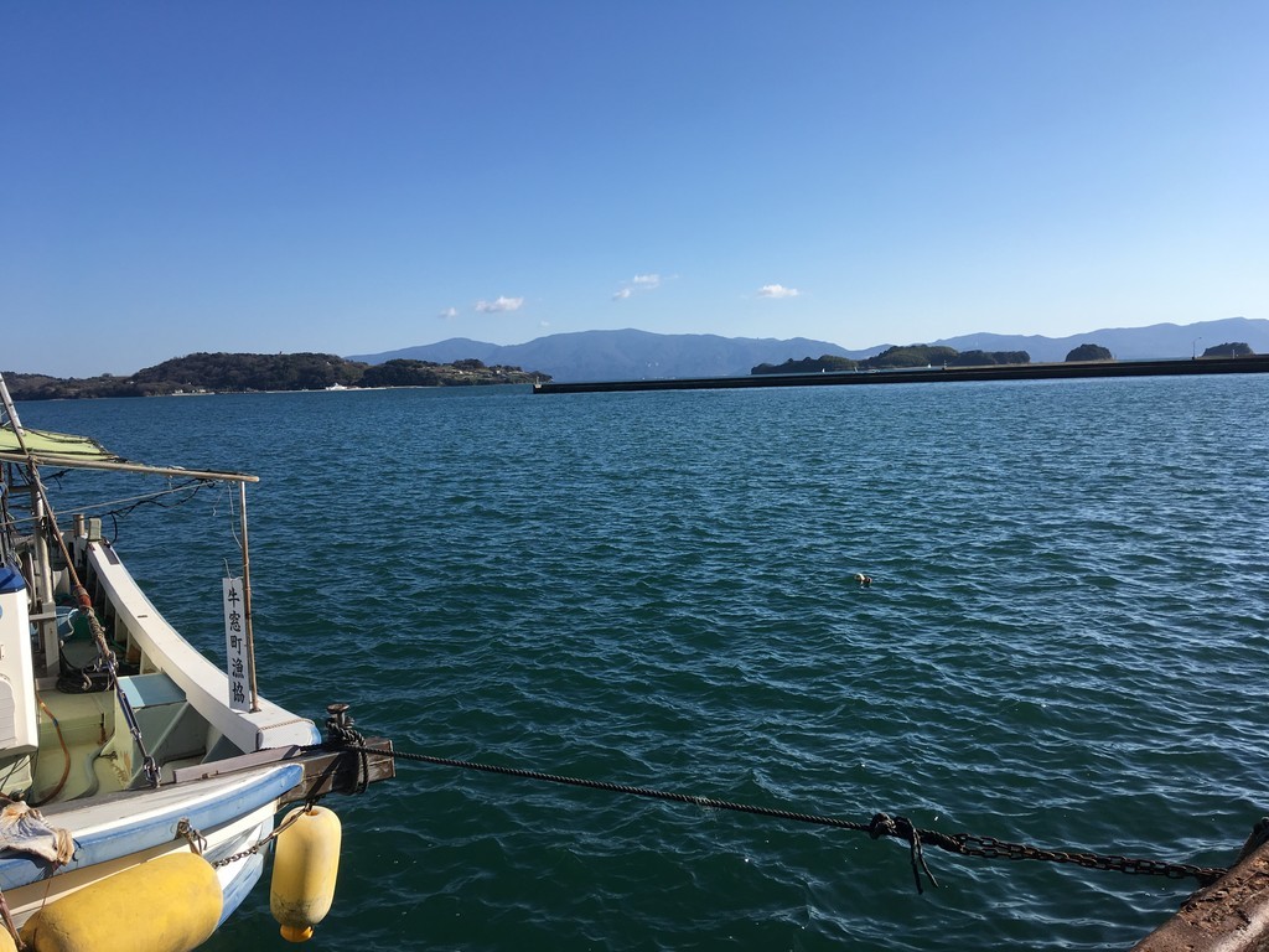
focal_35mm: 29
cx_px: 634
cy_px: 476
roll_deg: +2.2
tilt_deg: -7.5
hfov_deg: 61.7
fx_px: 1063
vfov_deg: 48.2
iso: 25
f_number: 2.2
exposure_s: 1/1789
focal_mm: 4.15
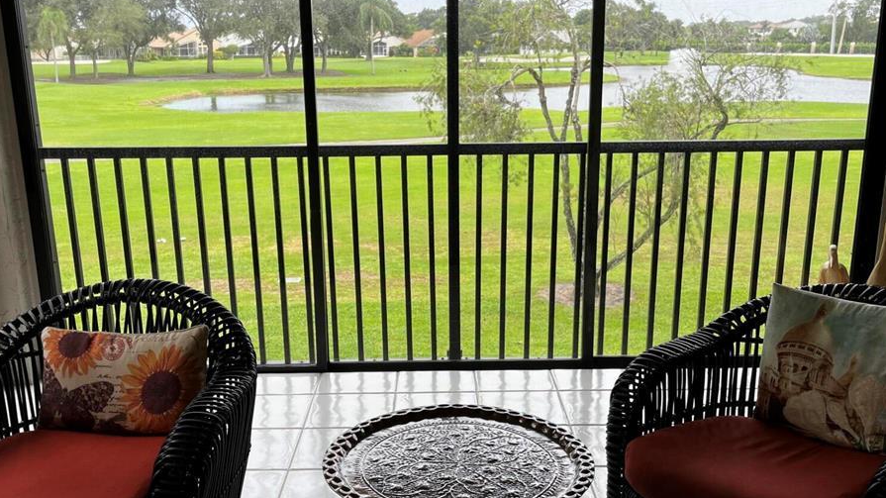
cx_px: 442
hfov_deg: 52.8
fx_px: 893
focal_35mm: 38
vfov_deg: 31.2
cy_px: 270
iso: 40
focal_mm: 5.1
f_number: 1.6
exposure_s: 1/254
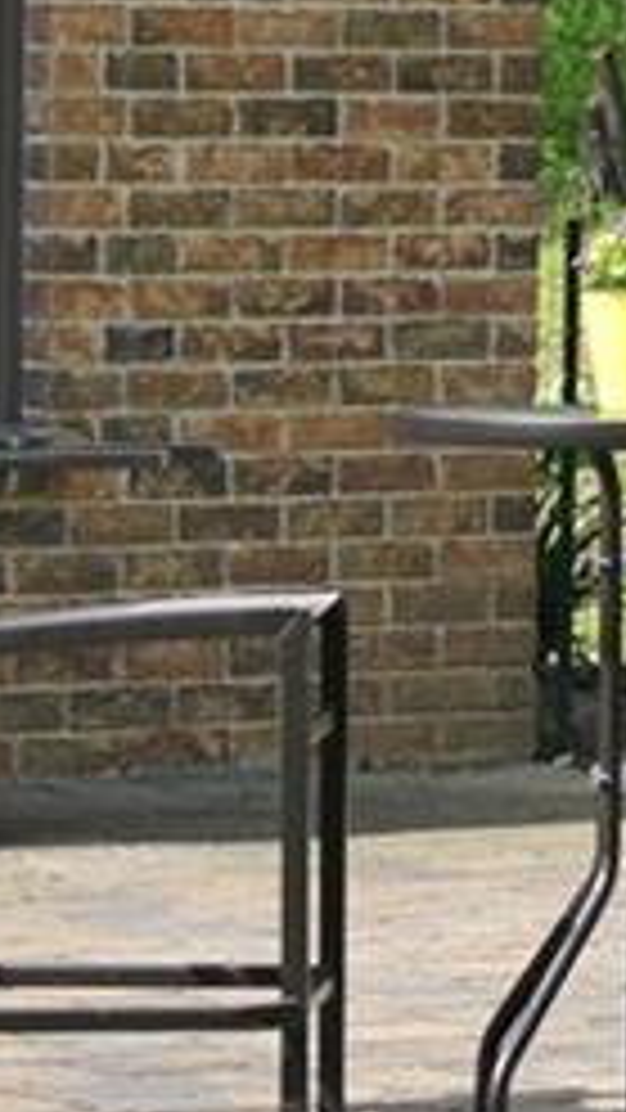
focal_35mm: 304
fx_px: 8968
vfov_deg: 7.1
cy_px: 223
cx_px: 739
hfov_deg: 4.0
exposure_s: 1/200
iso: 200
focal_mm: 70
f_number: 8
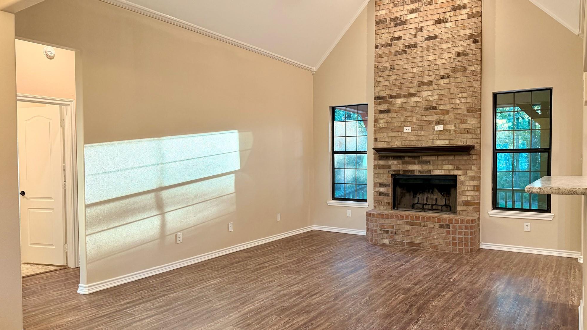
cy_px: 171
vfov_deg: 42.9
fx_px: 420
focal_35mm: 27
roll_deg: +0.3
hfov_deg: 69.9
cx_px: 297
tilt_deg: -0.8
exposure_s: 1/120
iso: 320
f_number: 1.78
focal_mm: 6.76
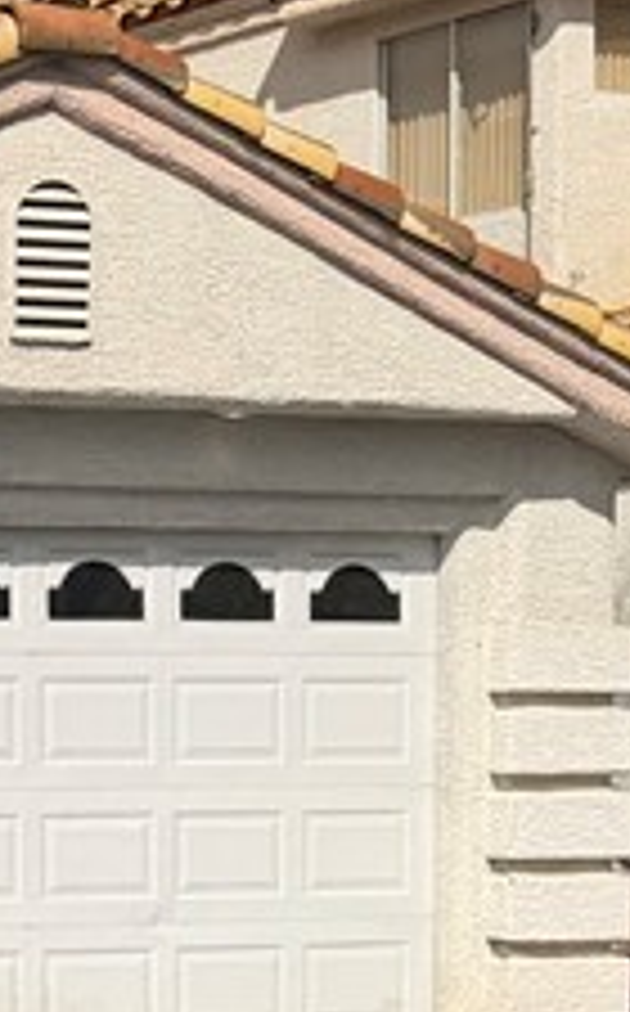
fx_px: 3197
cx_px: -850
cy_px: 661
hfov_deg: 10.0
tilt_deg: +0.0
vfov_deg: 18.0
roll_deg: -0.2
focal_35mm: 116
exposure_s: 1/11905
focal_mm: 6.76
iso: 80
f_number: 1.78
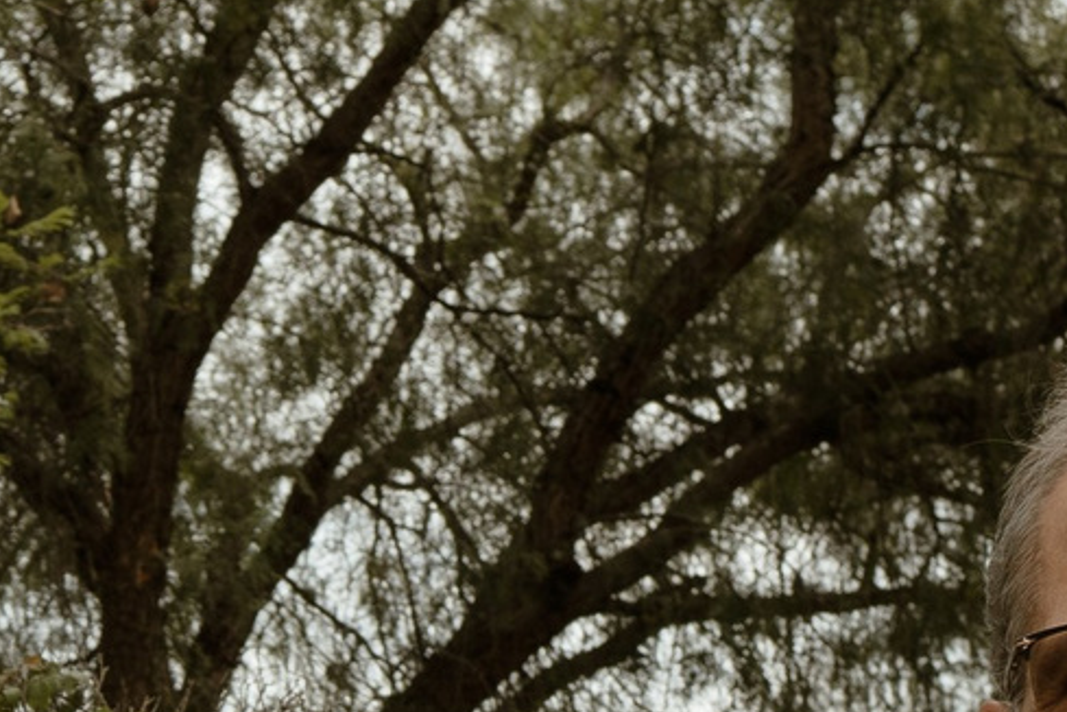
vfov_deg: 9.4
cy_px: 1553
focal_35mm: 134
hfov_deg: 14.7
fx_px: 3971
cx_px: -260
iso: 100
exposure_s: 1/250
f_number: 4.5
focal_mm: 16
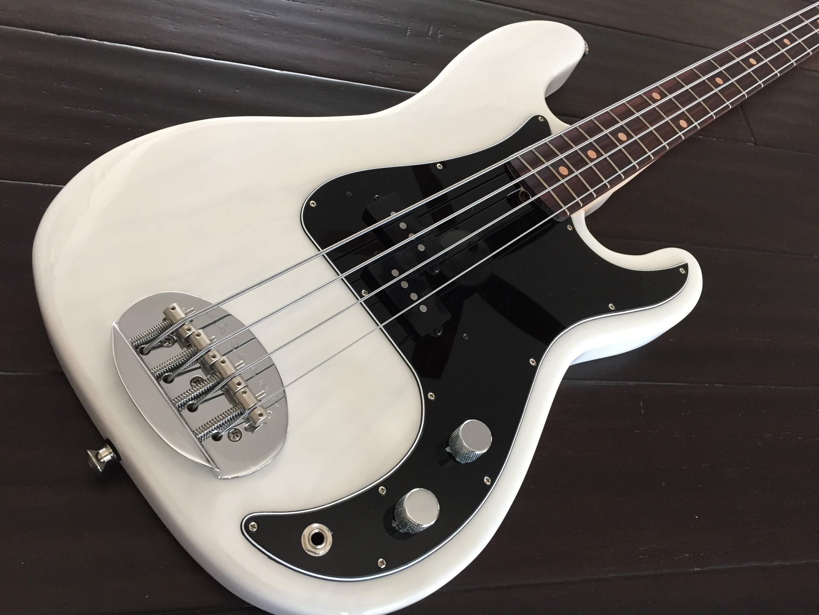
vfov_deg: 48.2
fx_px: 686
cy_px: 308
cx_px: 410
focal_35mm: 29
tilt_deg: -55.0
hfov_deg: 61.7
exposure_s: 1/30
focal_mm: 4.15
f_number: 2.2
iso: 100
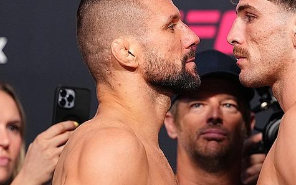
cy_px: 106
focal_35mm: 322
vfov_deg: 4.1
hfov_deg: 6.5
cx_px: 217
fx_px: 2598
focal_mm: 150
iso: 3200
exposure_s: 1/800
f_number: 2.2
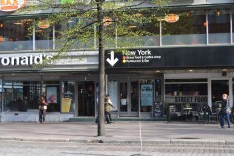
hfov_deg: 30.5
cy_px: 73
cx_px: 107
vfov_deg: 20.6
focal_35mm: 66
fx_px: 429
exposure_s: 1/125
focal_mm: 38
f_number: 5.6
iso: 180
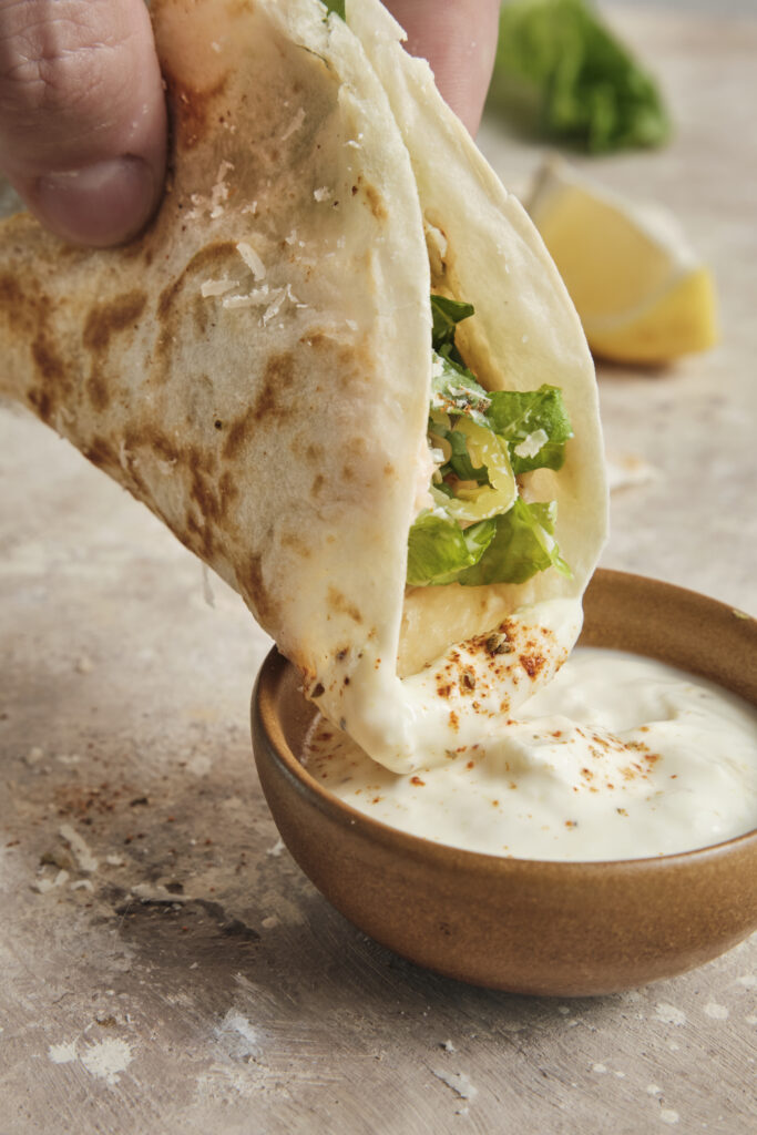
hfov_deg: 21.2
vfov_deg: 31.4
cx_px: 378
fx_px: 2018
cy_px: 568
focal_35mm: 64
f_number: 9
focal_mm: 42.9
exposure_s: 1/15
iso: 250
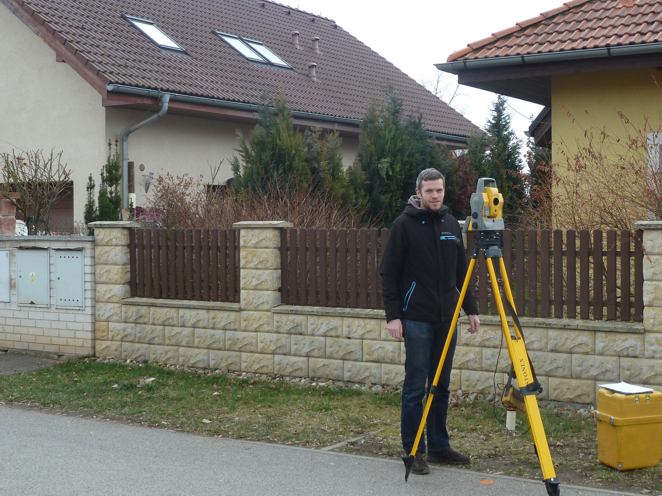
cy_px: 240
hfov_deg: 36.1
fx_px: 1014
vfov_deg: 27.5
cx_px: 384
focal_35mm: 53
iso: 80
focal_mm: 6.5
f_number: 3.6
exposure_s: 1/100
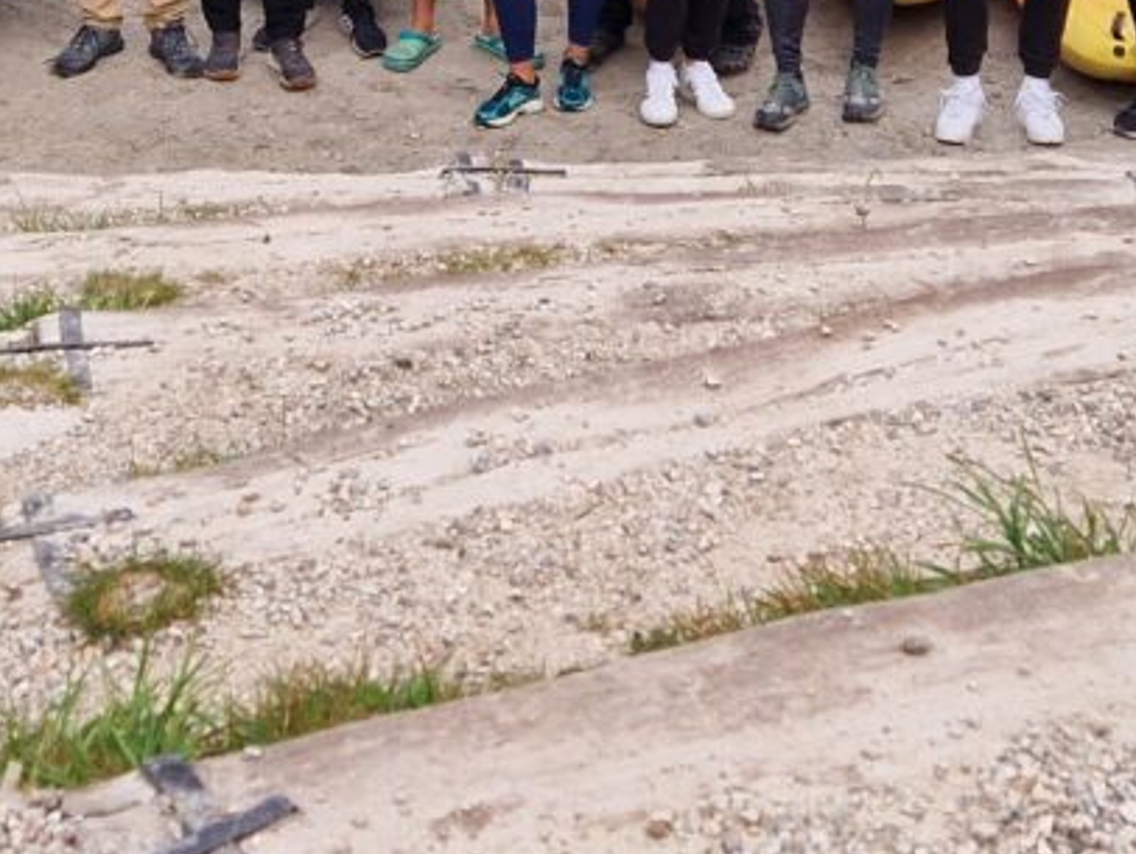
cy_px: -311
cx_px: 579
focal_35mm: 87
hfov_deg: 22.5
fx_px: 2857
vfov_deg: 16.0
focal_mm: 5.4
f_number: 1.8
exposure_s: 1/351
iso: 50
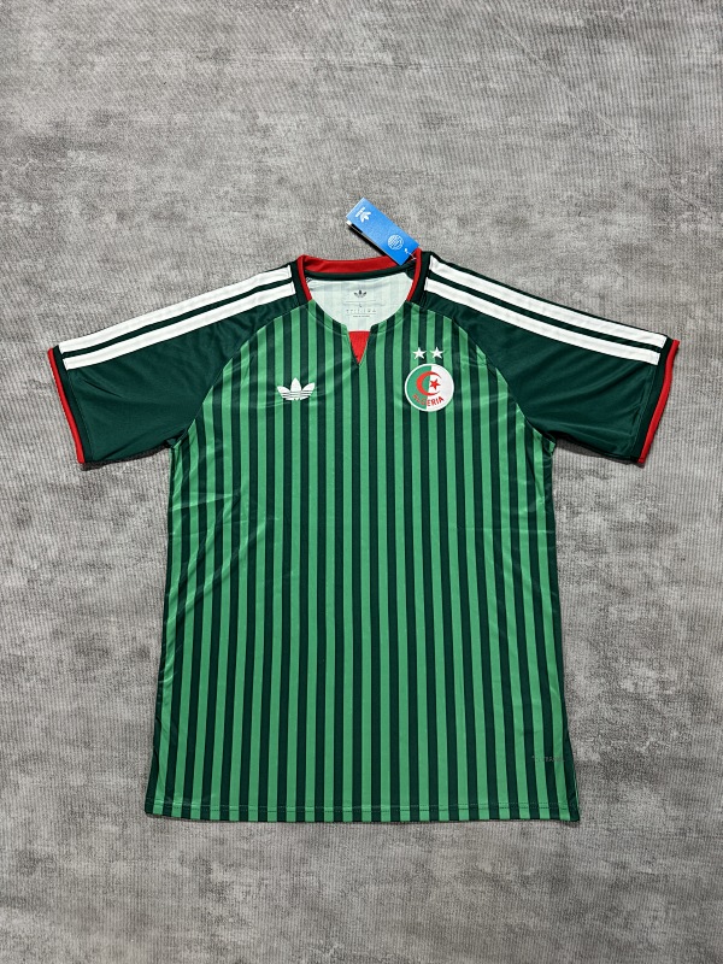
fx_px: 668
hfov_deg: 56.8
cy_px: 482
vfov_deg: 71.6
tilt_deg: -79.8
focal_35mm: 24
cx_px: 362
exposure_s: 1/50
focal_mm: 6.76
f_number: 1.78
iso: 320
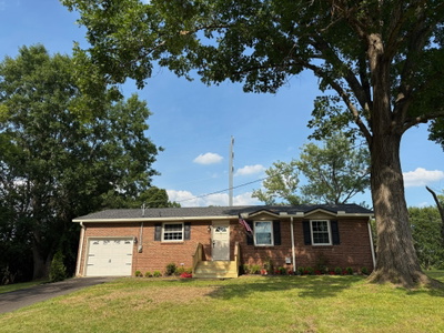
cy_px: 166
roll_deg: +0.7
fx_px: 333
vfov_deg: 53.1
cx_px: 222
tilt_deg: +18.7
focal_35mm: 26
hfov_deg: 67.3
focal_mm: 5.96
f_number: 1.6
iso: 50
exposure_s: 1/2451
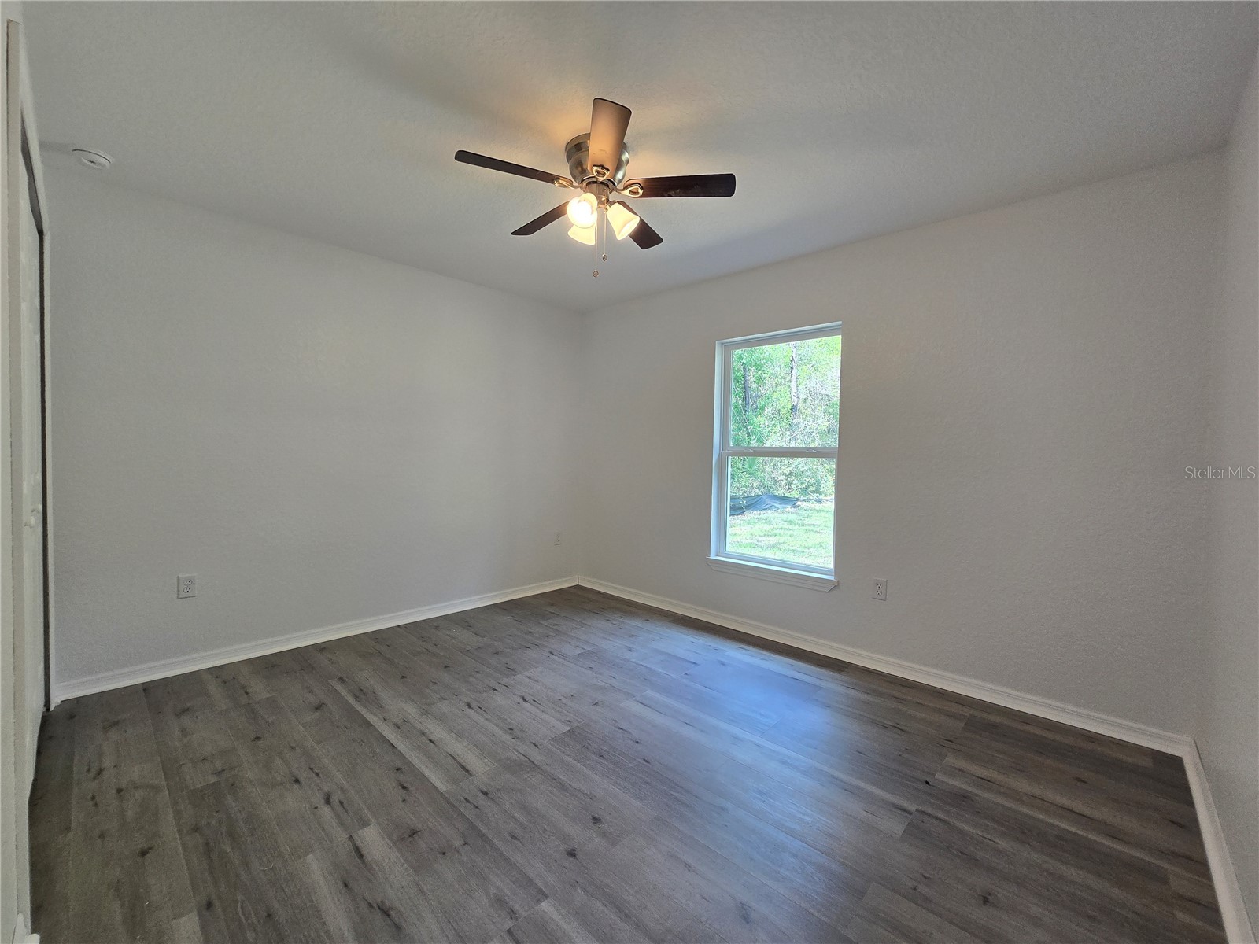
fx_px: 473
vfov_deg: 89.9
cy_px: 472
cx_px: 630
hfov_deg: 106.2
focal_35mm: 13
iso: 100
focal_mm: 2.2
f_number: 2.2
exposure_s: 1/120
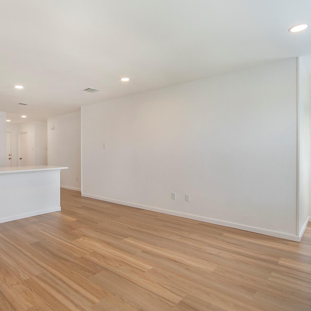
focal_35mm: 21
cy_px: 152
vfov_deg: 72.1
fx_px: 213
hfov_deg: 71.2
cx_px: 120
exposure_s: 1/30
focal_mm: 10
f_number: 8
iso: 100
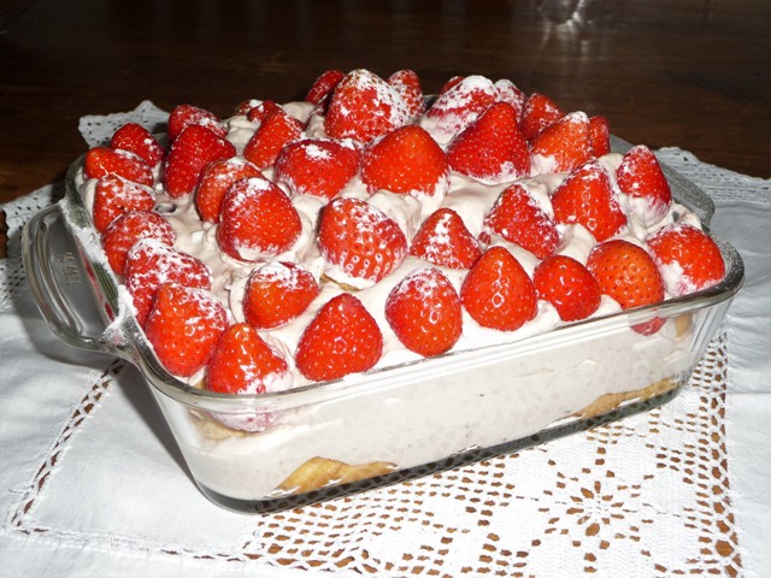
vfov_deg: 30.3
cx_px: 386
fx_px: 1069
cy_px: 289
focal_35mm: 48
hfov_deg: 39.7
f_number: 4.2
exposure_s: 1/30
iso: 100
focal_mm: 8
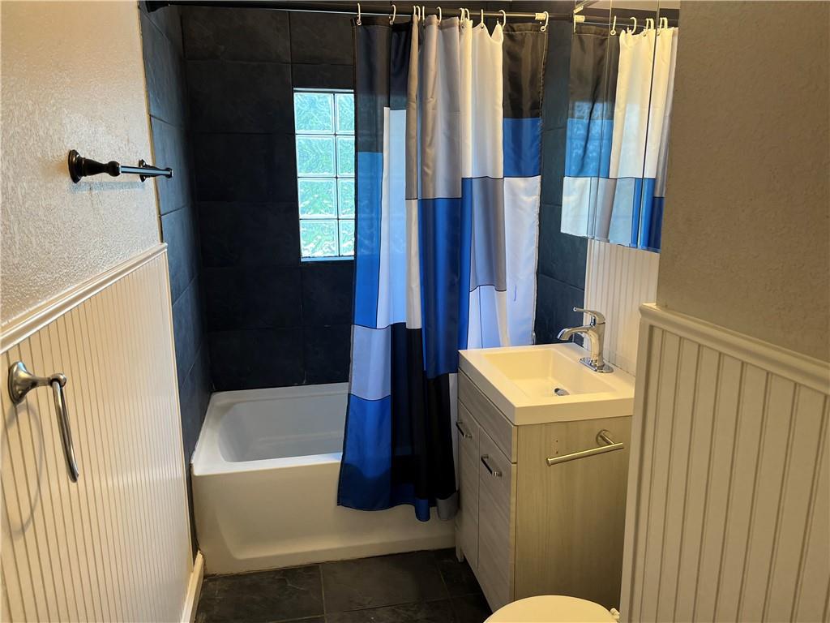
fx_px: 623
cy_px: 312
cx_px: 415
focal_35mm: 26
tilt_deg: -13.4
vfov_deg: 53.1
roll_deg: -0.6
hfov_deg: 67.3
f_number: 1.6
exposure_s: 1/120
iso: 64
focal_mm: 5.1
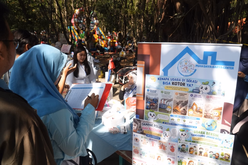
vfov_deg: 47.9
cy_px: 82
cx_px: 124
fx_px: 186
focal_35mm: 27
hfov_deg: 67.4
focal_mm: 18
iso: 800
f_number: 6.3
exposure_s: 1/800
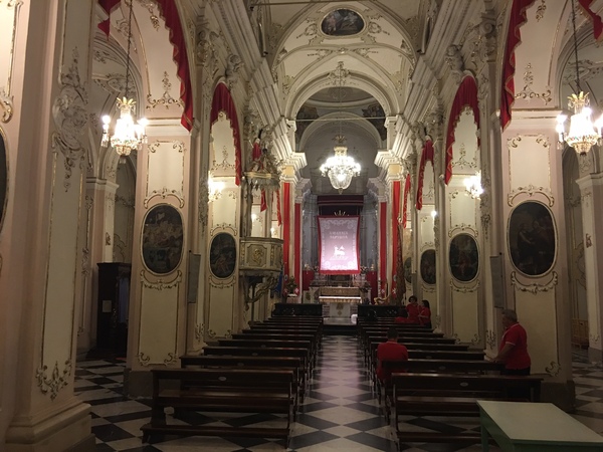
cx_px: 302
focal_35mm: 29
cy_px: 226
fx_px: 505
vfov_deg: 48.2
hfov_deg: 61.7
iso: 100
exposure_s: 1/10
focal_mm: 4.15
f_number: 2.2
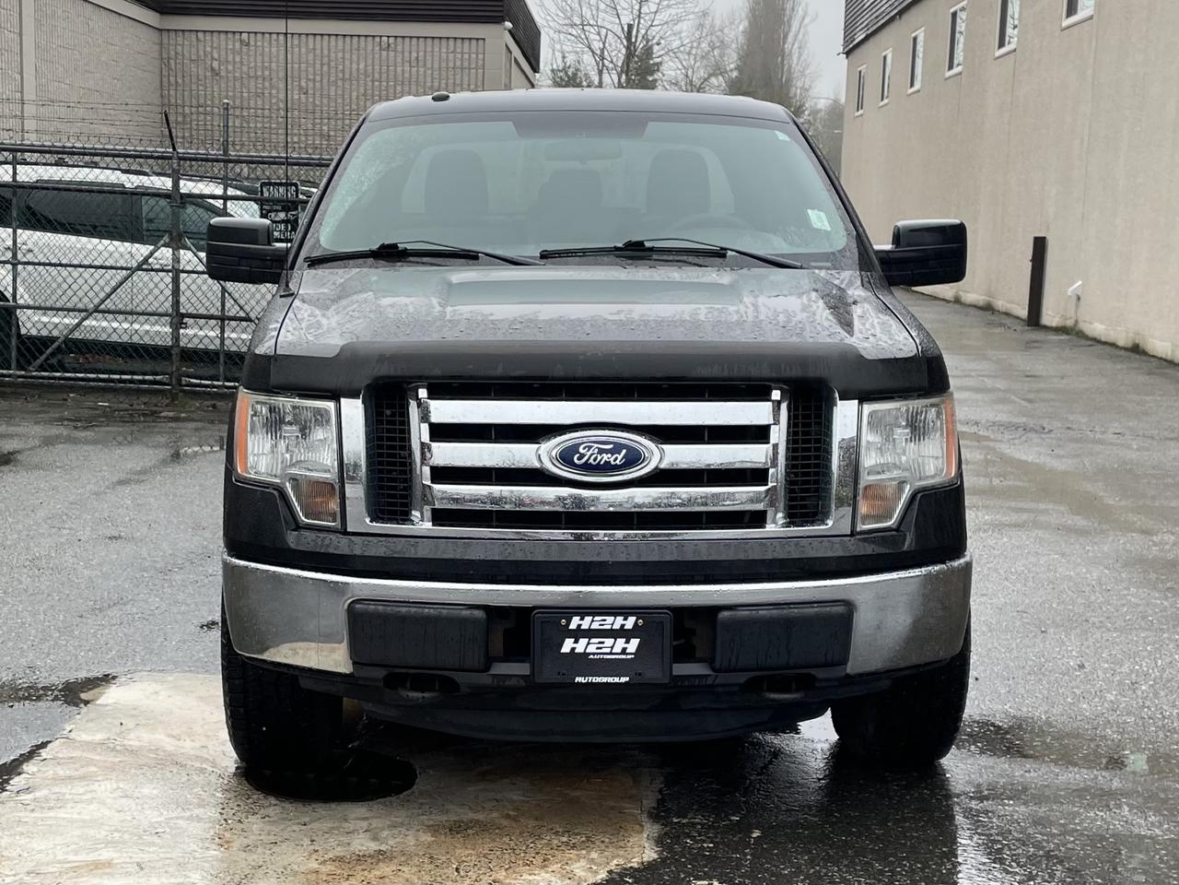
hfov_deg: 67.3
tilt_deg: -9.4
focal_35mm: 26
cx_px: 590
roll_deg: -2.5
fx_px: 886
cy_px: 442
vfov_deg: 53.1
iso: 32
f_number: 1.6
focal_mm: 4.2
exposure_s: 1/129
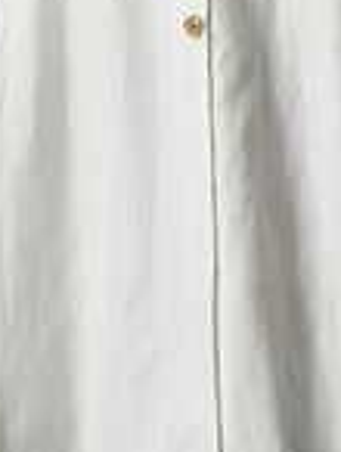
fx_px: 3837
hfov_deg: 5.1
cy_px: -175
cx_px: 198
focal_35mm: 293
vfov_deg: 6.7
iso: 250
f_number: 8
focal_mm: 85
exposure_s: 1/160
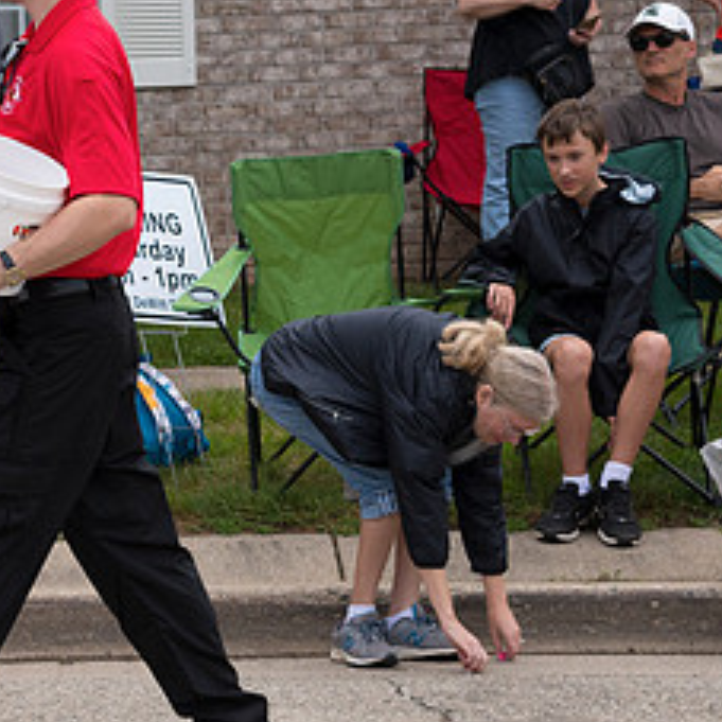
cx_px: 13
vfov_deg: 10.7
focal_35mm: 163
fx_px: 3846
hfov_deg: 10.6
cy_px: 269
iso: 640
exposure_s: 1/1000
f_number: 6.3
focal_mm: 75
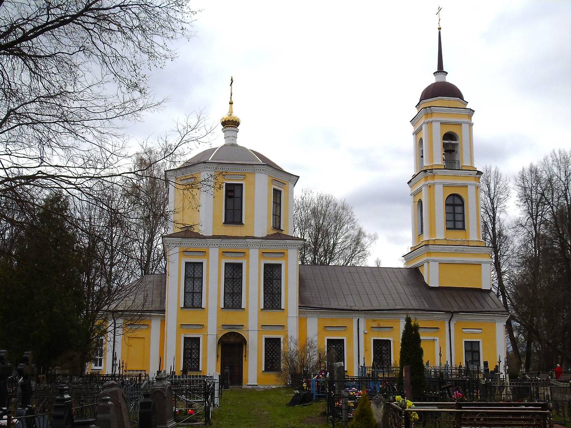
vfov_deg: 31.5
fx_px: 759
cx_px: 286
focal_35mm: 46
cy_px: 214
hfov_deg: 41.2
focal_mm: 8.2
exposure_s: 1/800
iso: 80
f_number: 4.1
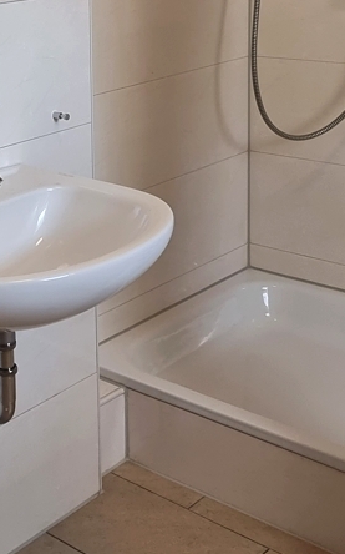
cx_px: -102
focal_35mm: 65
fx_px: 979
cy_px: 71
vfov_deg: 30.4
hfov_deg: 18.6
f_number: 1.8
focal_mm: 6.7
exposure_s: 1/100
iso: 125
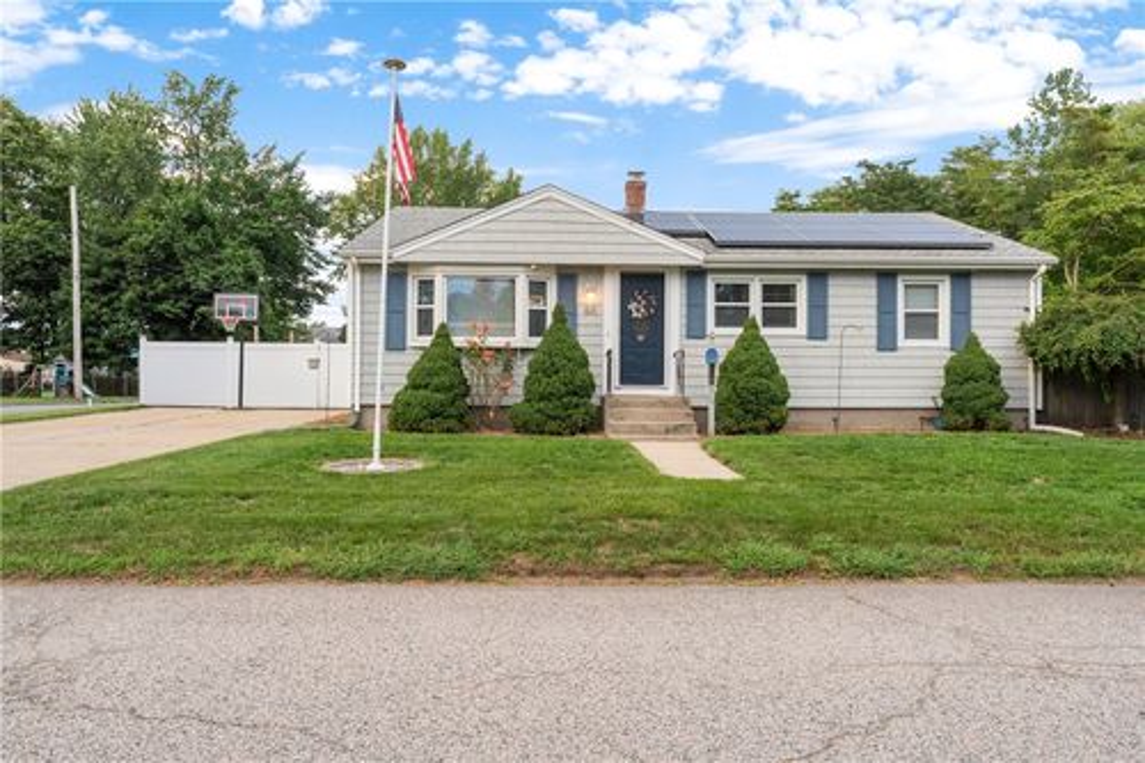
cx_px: 572
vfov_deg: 54.9
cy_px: 382
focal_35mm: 23
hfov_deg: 75.9
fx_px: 734
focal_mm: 23.1
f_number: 11
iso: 200
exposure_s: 1/8
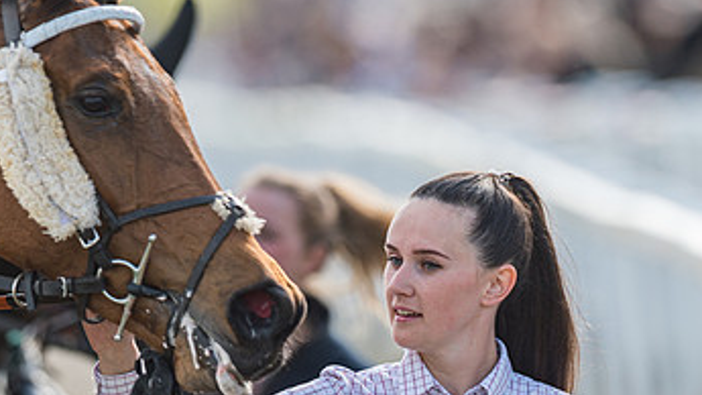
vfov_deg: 1.5
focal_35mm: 821
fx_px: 15281
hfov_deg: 2.6
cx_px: 302
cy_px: 271
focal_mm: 400
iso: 160
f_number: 5
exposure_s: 1/500
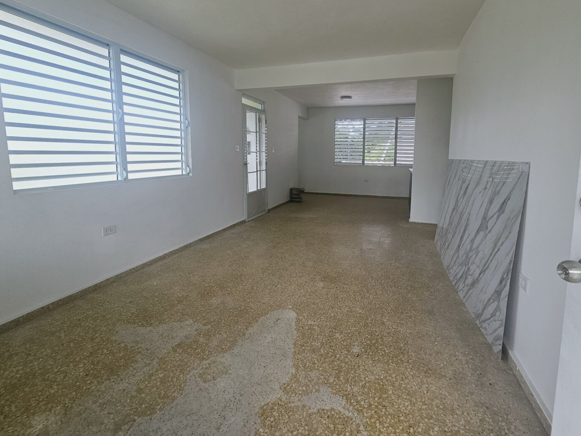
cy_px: 185
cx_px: 307
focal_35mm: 15
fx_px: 252
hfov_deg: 98.1
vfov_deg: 81.2
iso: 50
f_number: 2.2
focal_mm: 2.2
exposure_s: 1/169
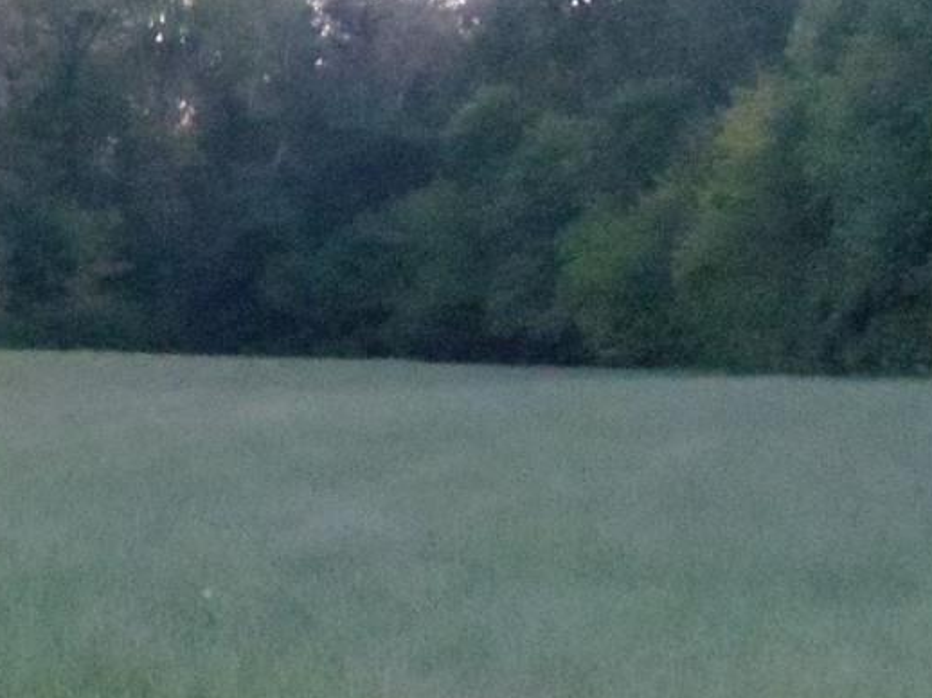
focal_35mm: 174
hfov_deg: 11.2
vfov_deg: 8.5
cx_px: -108
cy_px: -36
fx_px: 4683
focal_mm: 6
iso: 800
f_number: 3.5
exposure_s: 1/160
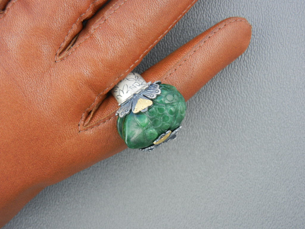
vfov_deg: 21.6
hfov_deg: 28.6
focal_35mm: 68
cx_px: 152
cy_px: 114
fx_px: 599
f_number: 4.1
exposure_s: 1/2.1
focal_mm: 12.2
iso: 200
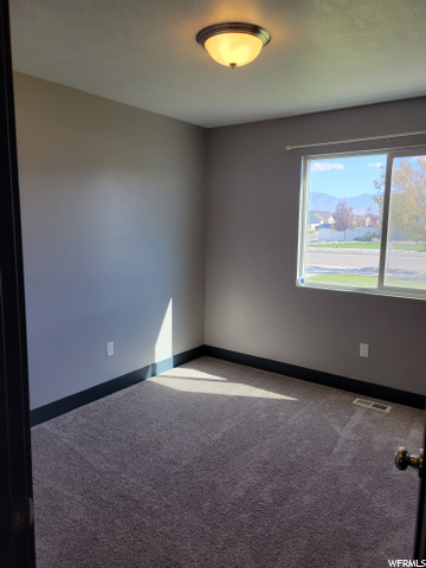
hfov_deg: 53.1
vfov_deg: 67.3
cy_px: 284
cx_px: 213
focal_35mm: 26
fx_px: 427
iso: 40
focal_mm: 5.4
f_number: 1.8
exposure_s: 1/170
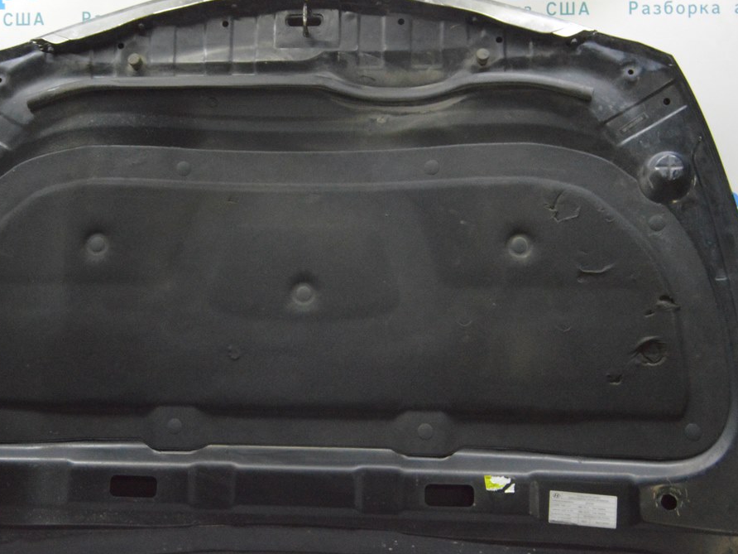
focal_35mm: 43
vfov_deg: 33.6
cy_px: 280
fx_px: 917
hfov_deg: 43.7
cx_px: 319
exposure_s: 1/15
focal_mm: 26
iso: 6400
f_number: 20
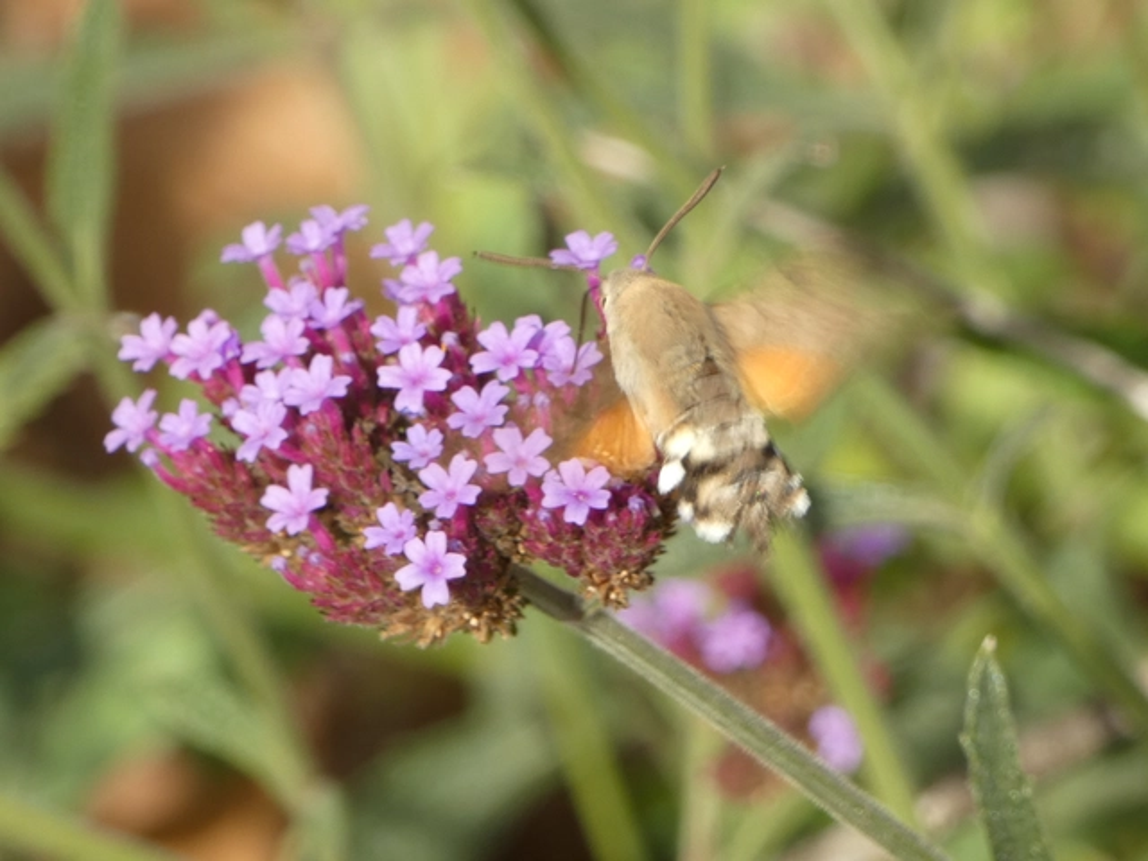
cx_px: 574
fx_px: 15056
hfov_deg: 4.4
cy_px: 430
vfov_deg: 3.3
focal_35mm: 454
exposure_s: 1/100
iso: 100
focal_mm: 81.4
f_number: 5.6
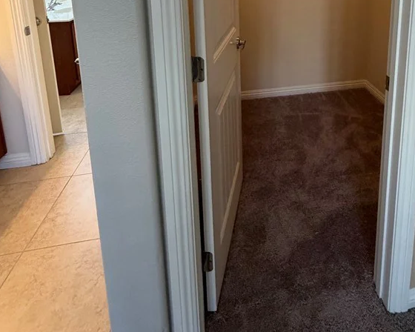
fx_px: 307
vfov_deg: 47.9
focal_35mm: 25
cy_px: 7
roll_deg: +0.5
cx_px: 280
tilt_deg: -9.7
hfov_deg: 66.1
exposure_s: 1/60
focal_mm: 2.22
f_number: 2.2
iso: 320
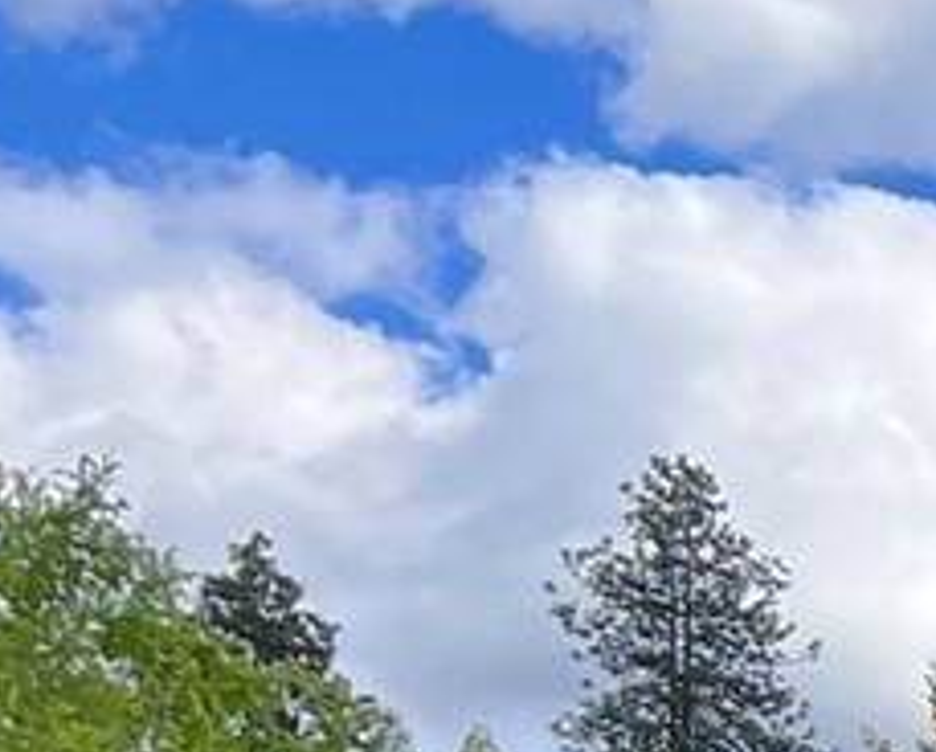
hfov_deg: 8.3
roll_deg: +1.1
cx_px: 3233
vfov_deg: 8.0
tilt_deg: +2.6
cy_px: 1851
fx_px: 4912
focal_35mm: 177
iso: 50
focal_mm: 5.7
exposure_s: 1/1209
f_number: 1.5
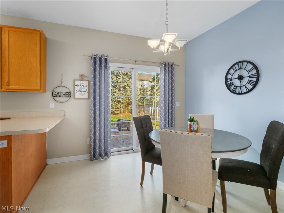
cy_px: 106
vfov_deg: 78.1
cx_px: 142
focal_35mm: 16
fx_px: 131
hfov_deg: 94.5
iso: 200
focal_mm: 8
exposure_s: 1/3
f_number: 6.3
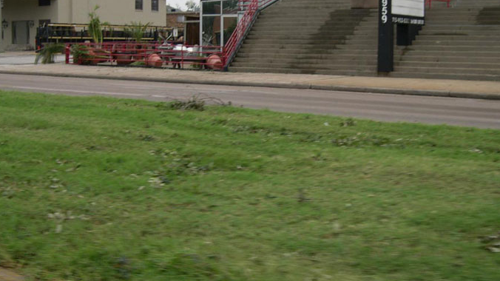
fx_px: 650
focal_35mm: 49
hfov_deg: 42.1
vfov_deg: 24.3
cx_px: 255
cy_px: 101
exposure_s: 1/222
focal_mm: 8
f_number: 2.8
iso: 100
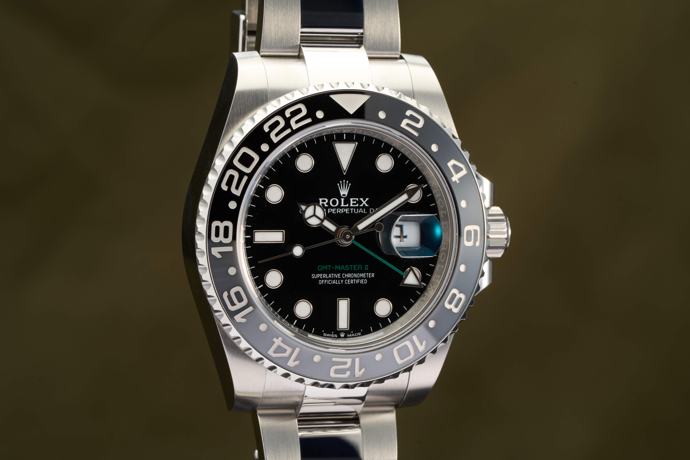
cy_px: 230
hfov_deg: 20.4
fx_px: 1916
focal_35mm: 100
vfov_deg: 13.7
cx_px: 345
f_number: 16
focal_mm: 100
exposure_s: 1/125
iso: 125
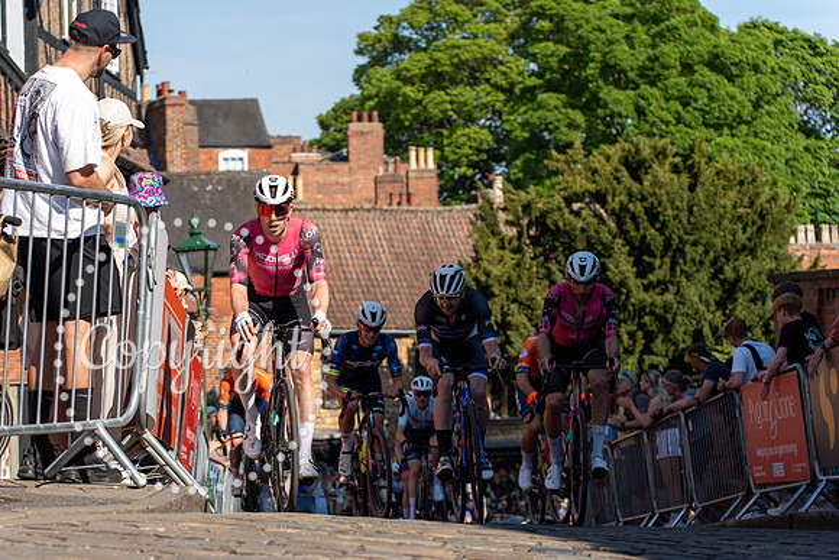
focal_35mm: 99
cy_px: 376
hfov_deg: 20.6
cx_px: 297
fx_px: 2300
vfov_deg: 13.9
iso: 100
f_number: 3.5
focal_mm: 73
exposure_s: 1/1000
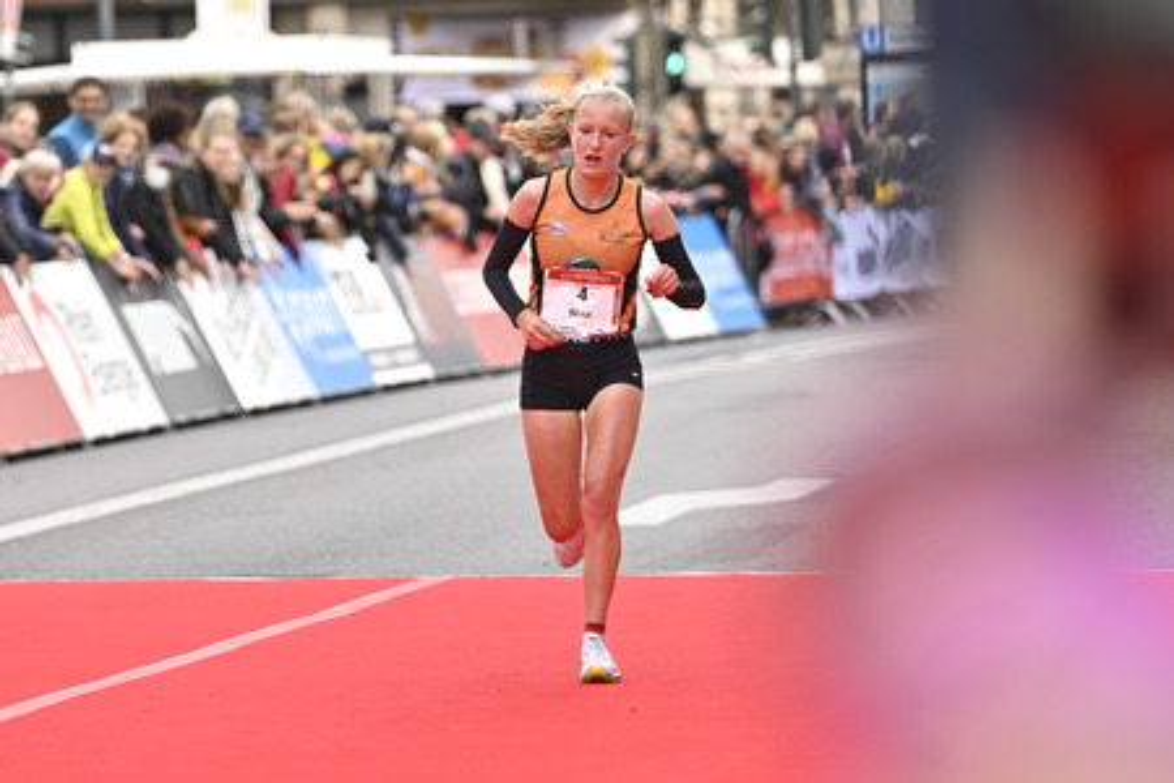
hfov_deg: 12.8
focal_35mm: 160
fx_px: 5217
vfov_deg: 8.6
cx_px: 587
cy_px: 392
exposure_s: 1/800
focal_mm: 160
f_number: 2.8
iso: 200
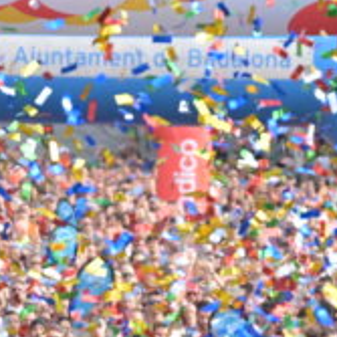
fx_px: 4516
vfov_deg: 4.3
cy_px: 355
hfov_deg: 4.3
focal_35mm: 410
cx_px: 121
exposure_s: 1/3200
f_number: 2.8
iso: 640
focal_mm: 70
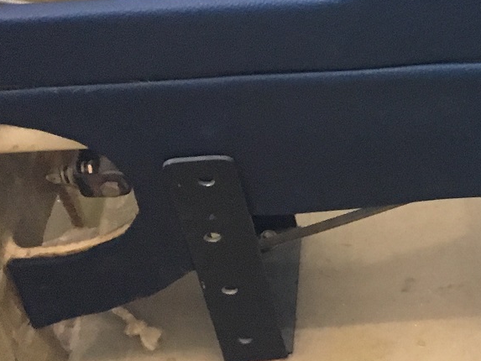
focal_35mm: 102
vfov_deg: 14.5
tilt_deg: -47.1
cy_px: 115
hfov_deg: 16.8
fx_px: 1418
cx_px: 796
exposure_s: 1/30
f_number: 2.2
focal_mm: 4.15
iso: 160
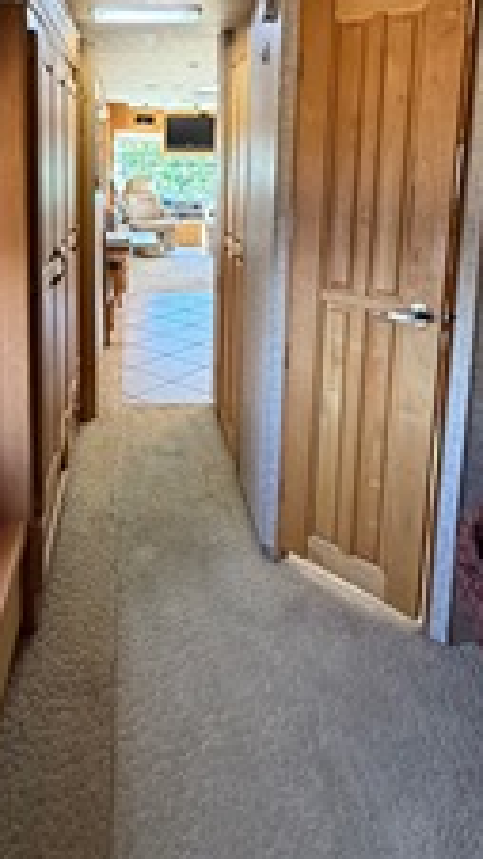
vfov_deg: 66.8
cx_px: 175
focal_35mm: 27
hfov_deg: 42.5
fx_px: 615
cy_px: 247
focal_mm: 2.22
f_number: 2.2
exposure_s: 1/66
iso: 320
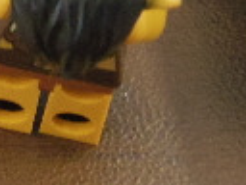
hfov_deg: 11.5
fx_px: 1165
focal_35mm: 164
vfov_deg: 8.8
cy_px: -92
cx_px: -140
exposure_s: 1/60
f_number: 4.5
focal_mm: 6.4
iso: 1250
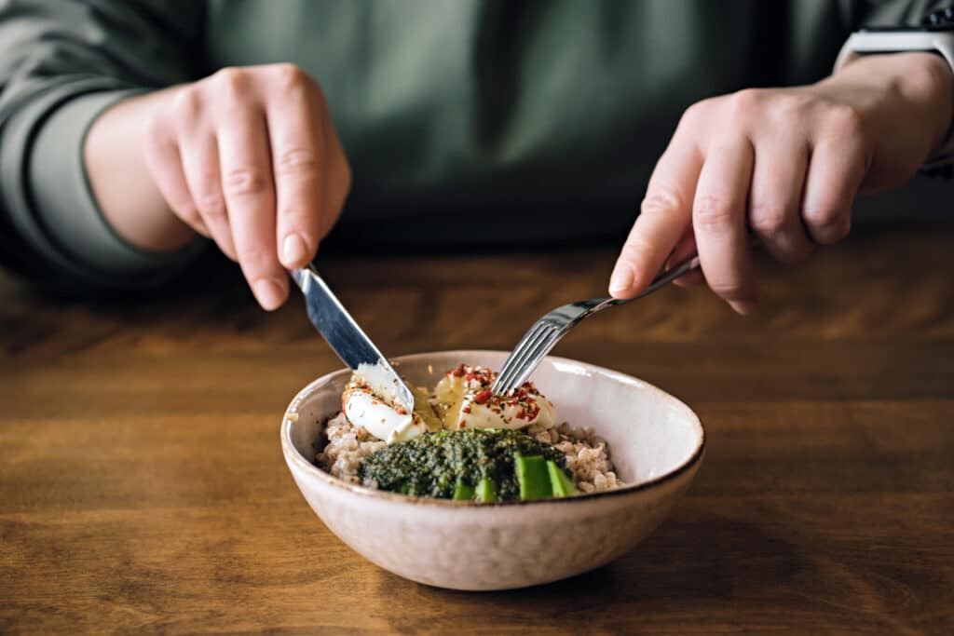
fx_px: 1988
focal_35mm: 75
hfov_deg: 27.0
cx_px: 477
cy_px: 318
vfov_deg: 18.2
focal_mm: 50
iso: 500
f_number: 2.8
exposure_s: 1/160
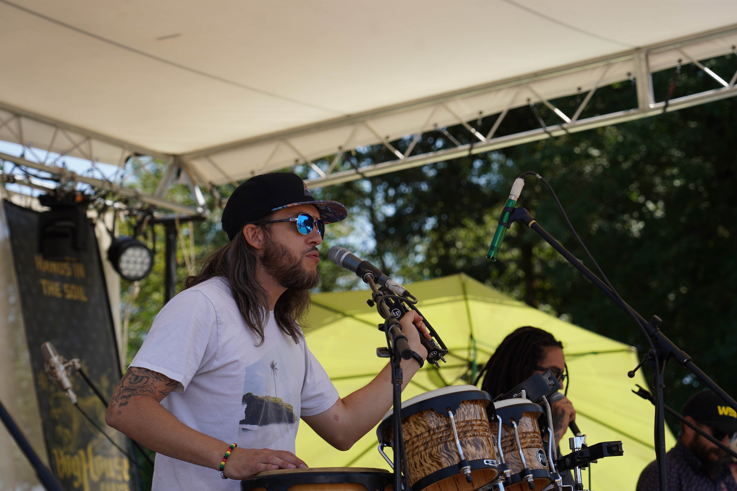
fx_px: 2293
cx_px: 356
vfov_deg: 12.2
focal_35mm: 112
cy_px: 246
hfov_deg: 18.3
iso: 100
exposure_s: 1/320
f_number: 5.6
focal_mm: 105
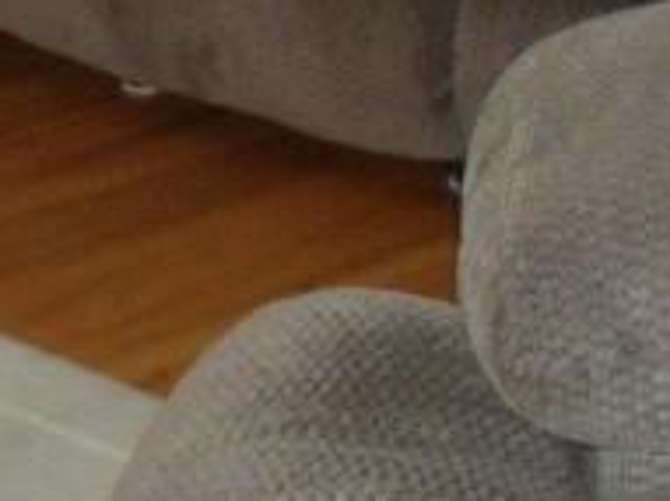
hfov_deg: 10.3
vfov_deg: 7.2
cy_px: -743
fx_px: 3733
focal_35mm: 193
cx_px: 253
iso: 400
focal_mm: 6.4
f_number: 3.6
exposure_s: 1/30
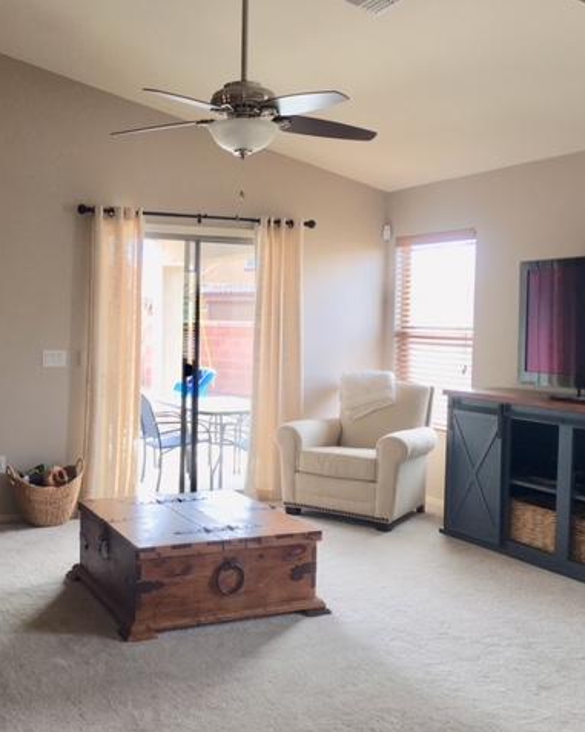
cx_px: 195
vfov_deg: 48.0
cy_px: 365
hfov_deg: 38.7
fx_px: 823
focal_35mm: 38
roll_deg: -0.6
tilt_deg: -3.9
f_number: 2.2
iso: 25
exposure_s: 1/40
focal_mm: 4.15
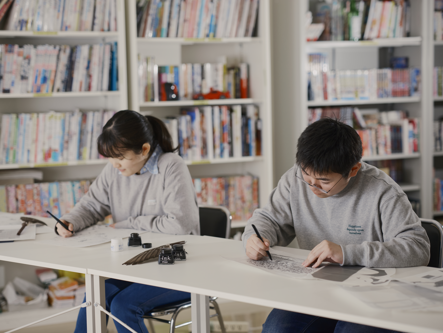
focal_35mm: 63
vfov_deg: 23.3
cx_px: 222
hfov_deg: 30.7
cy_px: 166
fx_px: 806
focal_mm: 80
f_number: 2.5
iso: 640
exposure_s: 1/125
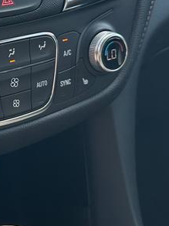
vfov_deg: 24.0
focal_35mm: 79
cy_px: 20
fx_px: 514
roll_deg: -1.3
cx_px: -53
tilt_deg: -20.9
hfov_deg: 17.5
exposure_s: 1/380
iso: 80
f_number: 1.78
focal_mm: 6.86
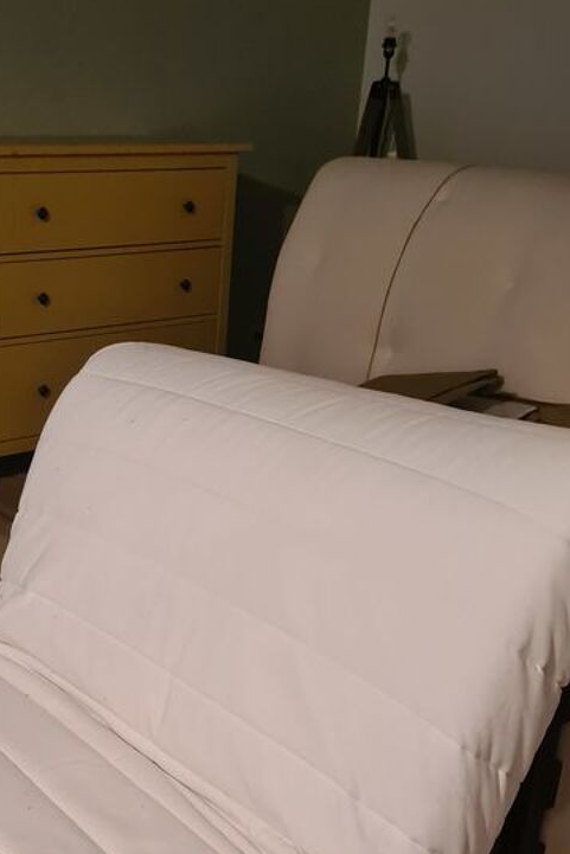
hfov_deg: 26.6
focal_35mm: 50
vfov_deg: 37.6
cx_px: 140
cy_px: 725
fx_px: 1187
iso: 500
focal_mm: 5.4
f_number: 1.8
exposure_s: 1/50
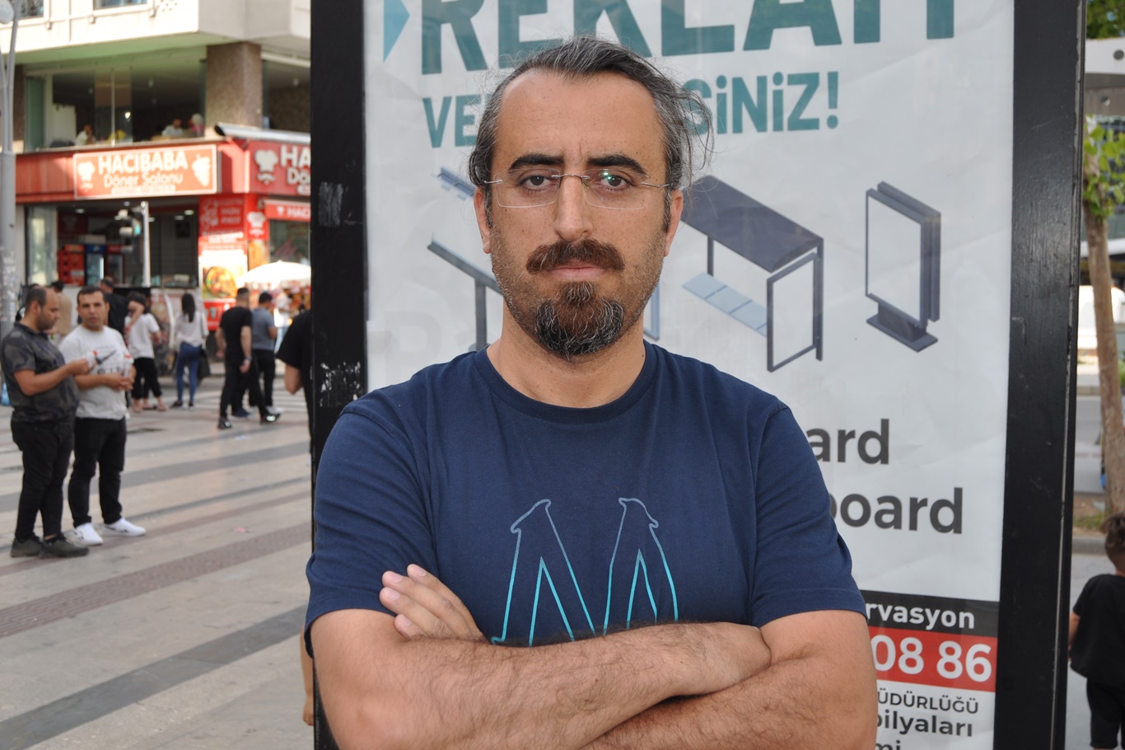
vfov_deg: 34.2
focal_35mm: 39
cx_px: 562
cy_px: 375
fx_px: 1218
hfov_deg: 49.6
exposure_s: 1/200
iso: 200
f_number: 4.5
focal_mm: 26
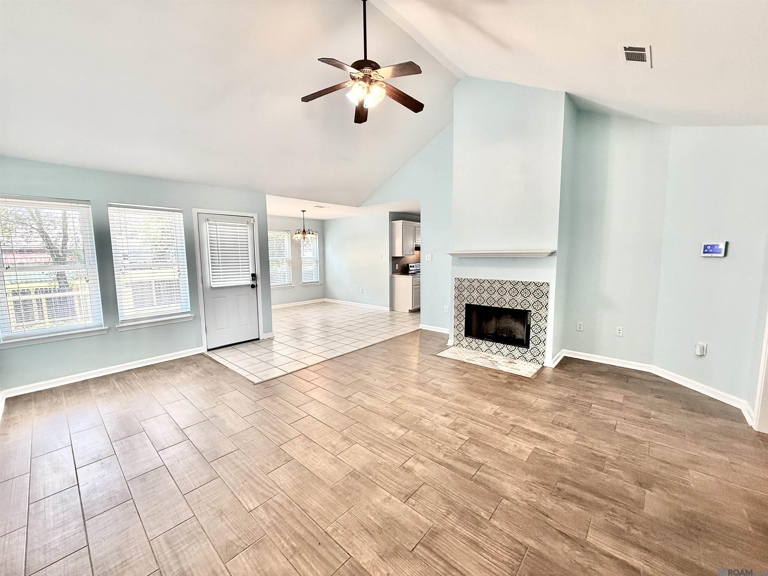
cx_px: 384
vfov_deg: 85.7
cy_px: 288
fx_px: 311
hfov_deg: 102.1
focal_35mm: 14
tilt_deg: -7.1
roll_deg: +0.4
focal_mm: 2.22
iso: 160
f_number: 2.2
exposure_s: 1/120
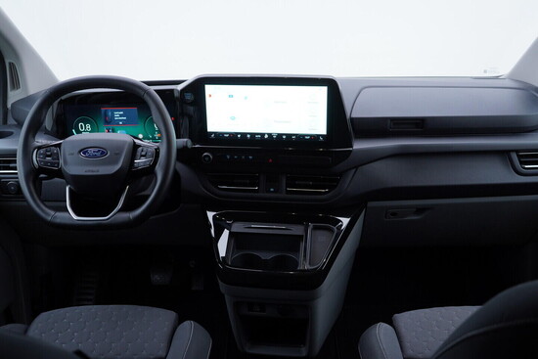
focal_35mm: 36
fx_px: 538
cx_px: 269
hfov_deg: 53.1
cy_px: 180
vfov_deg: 36.9
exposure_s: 1/50
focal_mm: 24
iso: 125
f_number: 3.2
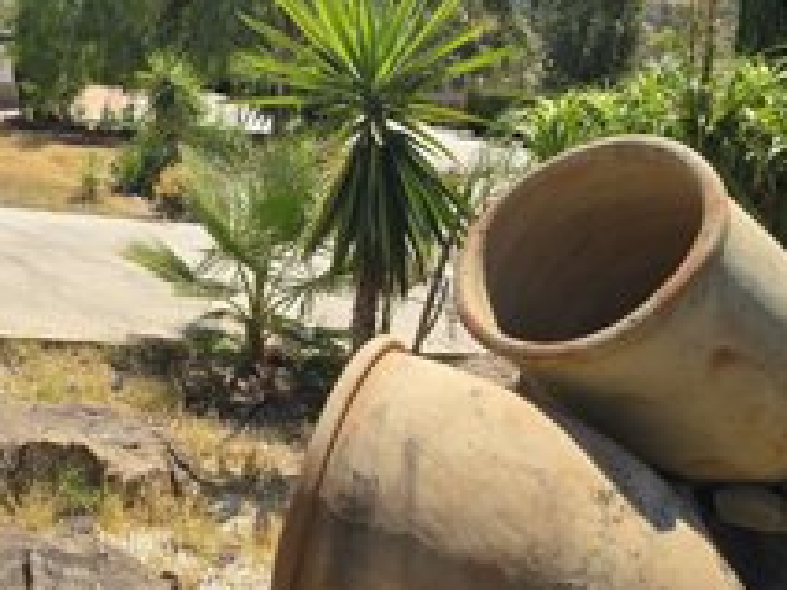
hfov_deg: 44.8
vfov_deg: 36.1
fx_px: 887
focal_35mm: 39
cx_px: 126
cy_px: 163
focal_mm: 6.3
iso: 12
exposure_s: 1/809
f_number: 1.7
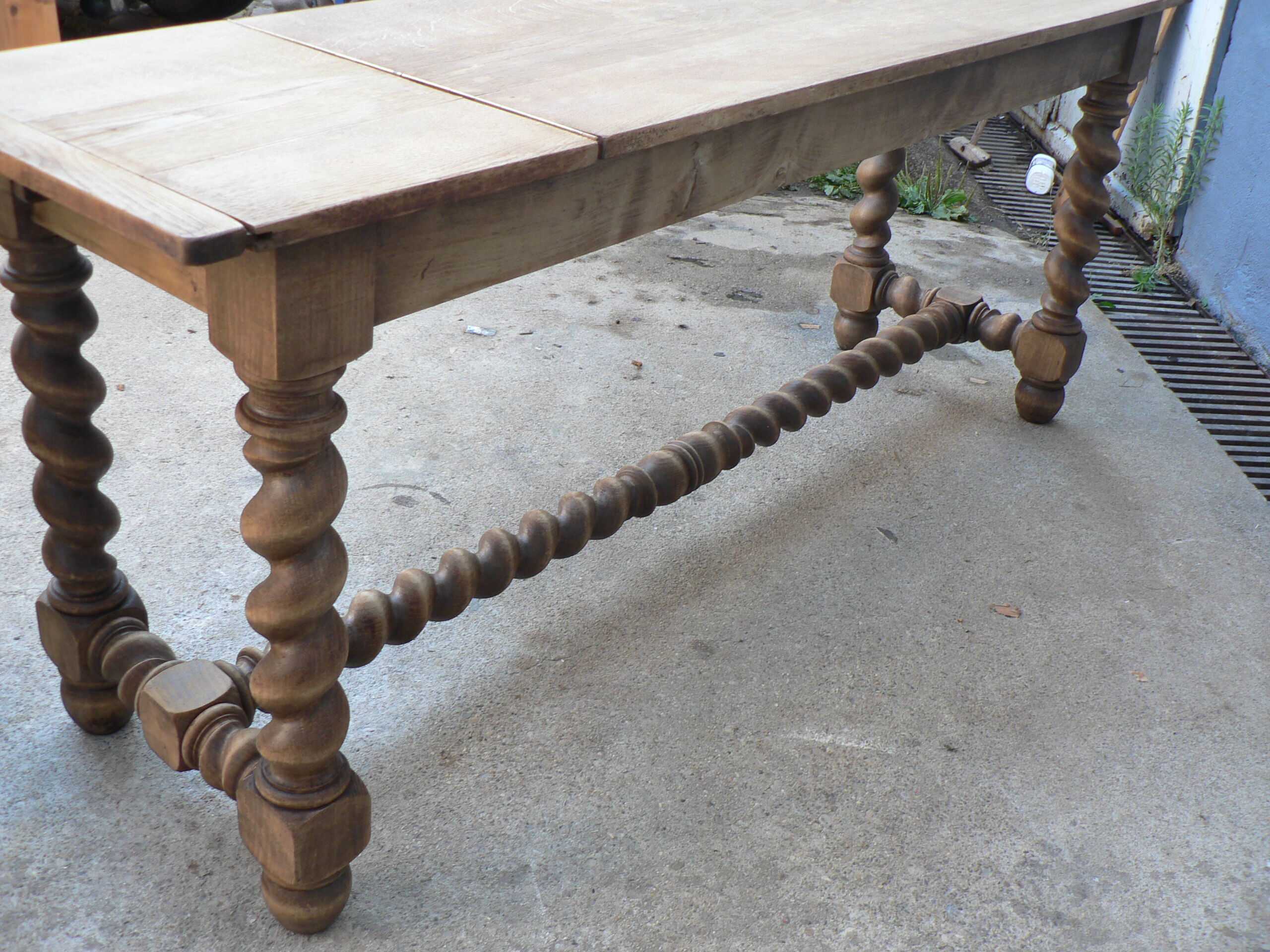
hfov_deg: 51.4
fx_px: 1321
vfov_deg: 39.7
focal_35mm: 36
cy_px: 476
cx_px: 635
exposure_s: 1/40
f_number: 2.8
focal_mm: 6
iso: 80
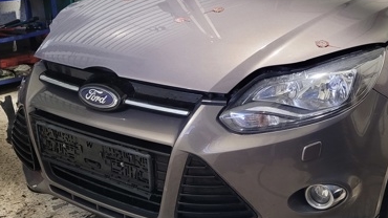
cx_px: 262
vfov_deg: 24.4
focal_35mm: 49
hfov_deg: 41.5
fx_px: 504
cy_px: 87
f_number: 1.8
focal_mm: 5.4
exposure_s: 1/50
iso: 400
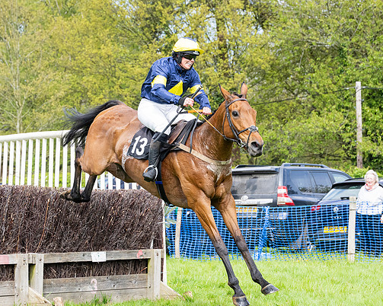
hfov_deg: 12.5
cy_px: 141
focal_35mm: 154
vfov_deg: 10.0
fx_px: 1745
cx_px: 156
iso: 640
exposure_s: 1/2500
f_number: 4
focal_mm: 71
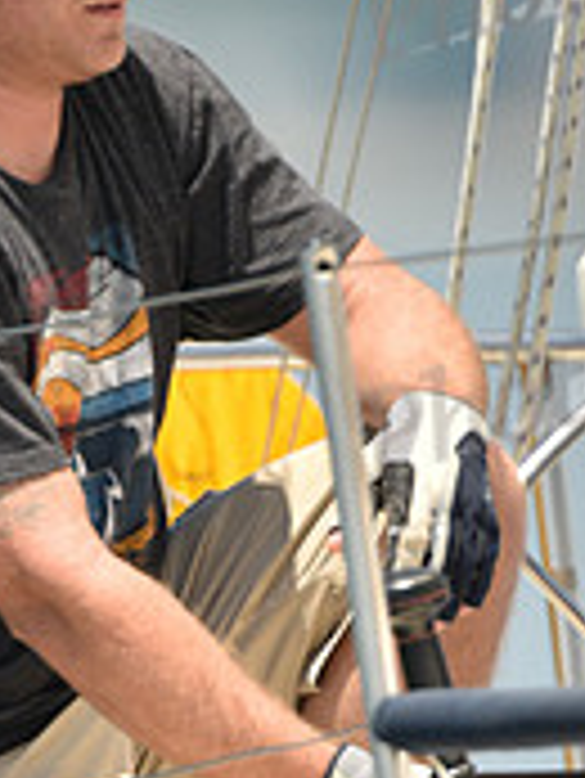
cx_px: 128
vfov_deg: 1.0
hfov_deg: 0.8
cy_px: 661
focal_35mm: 1931
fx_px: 43458
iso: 320
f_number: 4.5
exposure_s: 1/3200
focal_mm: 600
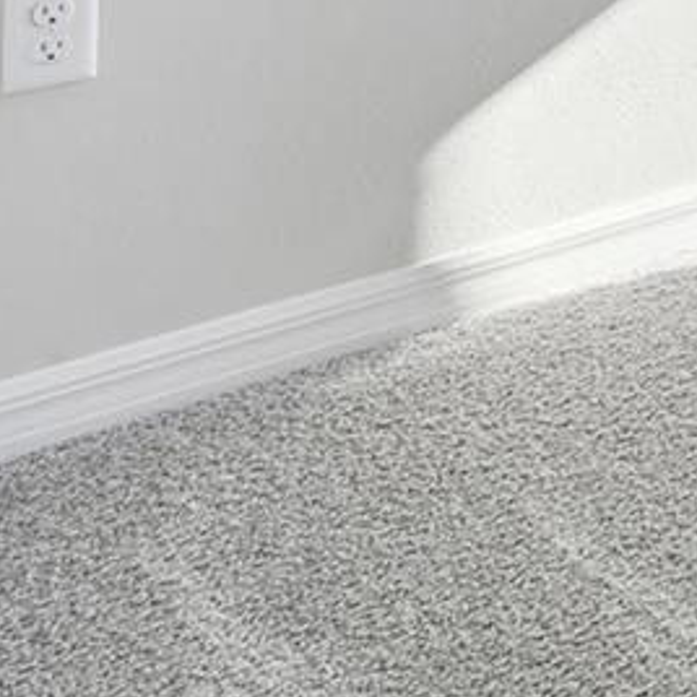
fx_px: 1731
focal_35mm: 76
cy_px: -572
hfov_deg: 13.3
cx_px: 1844
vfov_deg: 18.0
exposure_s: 1/40
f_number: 7.1
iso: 100
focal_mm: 10
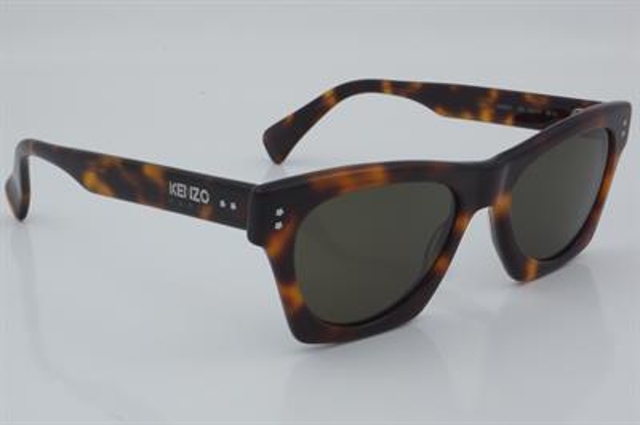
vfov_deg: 18.2
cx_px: 320
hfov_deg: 27.0
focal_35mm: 75
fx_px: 1332
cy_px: 212
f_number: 32
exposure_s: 1/4
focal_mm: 50
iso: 100
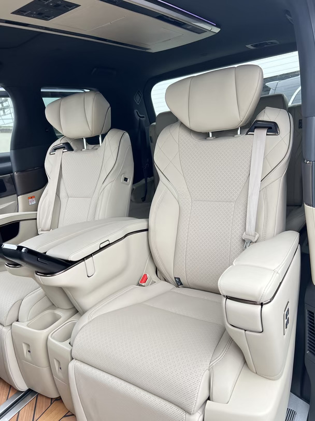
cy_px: 210
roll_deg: +6.8
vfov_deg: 67.3
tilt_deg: -13.1
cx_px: 158
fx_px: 316
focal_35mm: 26
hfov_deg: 53.0
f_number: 1.5
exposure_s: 1/121
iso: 100
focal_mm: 5.7
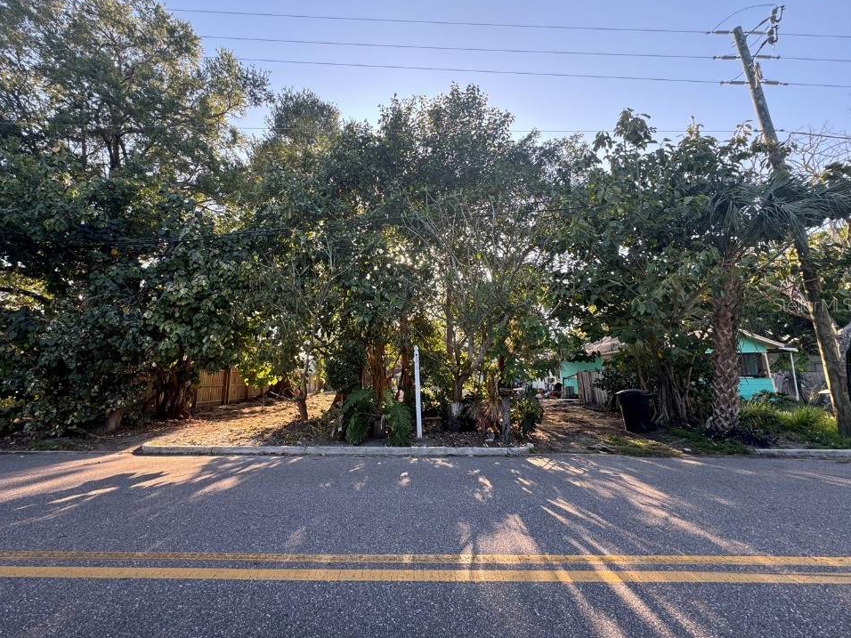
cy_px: 304
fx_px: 369
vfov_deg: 81.7
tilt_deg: +11.9
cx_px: 401
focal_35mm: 15
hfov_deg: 98.1
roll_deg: -0.8
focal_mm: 2.22
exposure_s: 1/124
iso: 40
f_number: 2.2
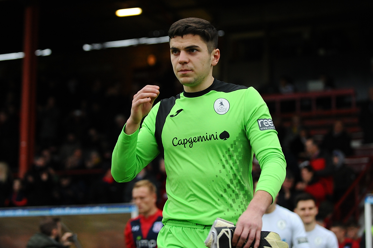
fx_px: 829
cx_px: 186
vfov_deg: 17.1
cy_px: 124
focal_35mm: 80
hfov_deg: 25.4
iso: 2000
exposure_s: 1/800
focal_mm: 80
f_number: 2.8
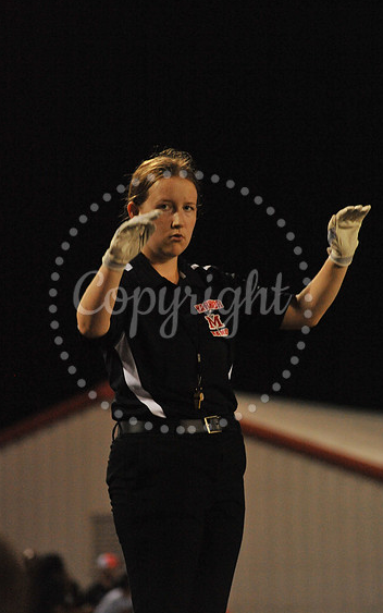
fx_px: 3506
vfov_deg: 10.0
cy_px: 301
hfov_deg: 6.3
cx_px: 181
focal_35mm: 210
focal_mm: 200
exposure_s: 1/200
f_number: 5.6
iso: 6400
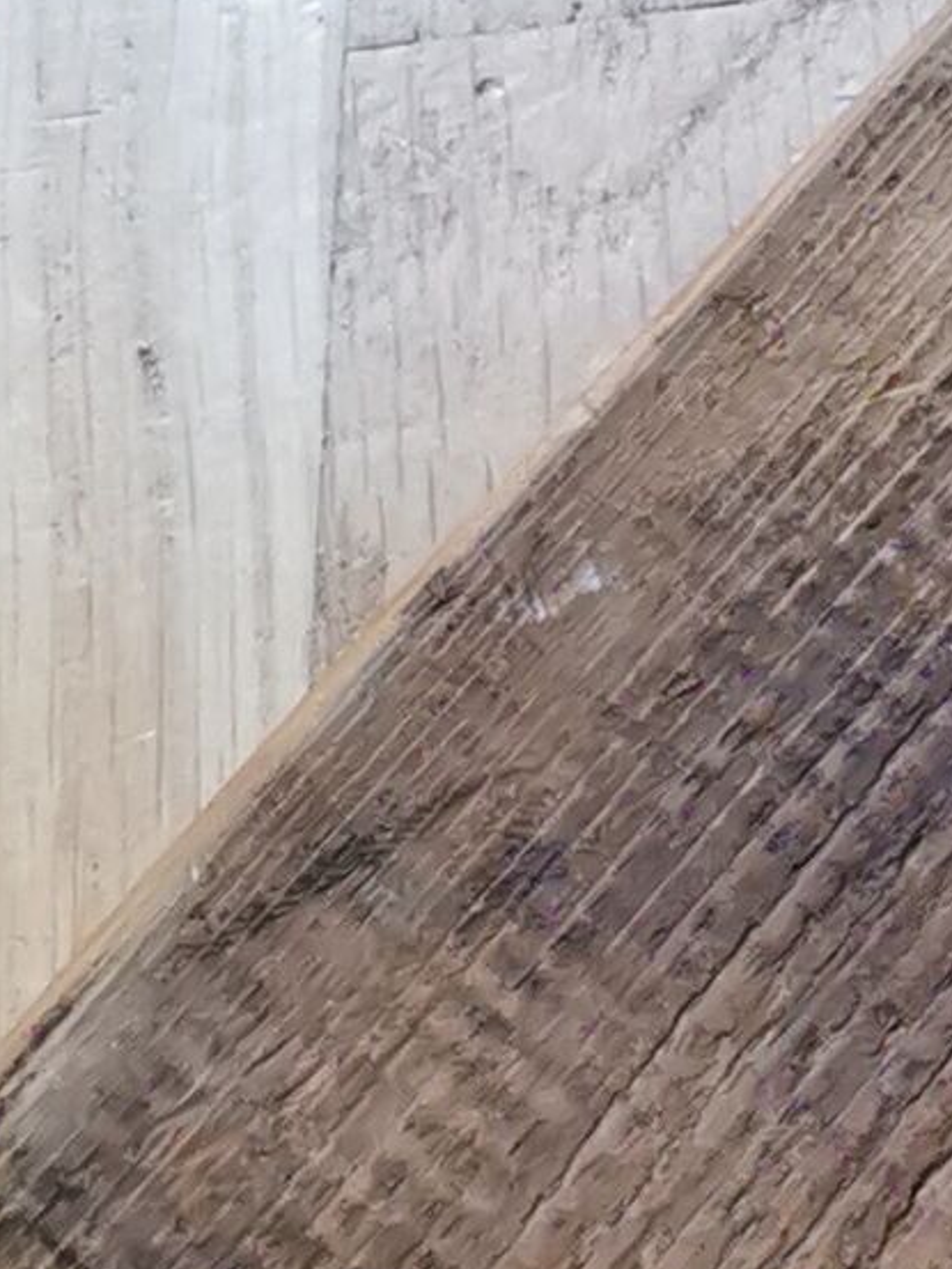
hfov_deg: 7.2
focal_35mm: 178
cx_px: 3074
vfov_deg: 10.8
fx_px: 6525
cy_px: -395
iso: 400
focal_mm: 5.56
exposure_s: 1/50
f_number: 1.6
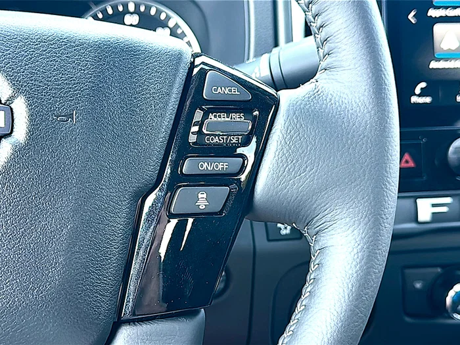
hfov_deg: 42.9
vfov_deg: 32.9
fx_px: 585
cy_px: 172
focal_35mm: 44
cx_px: 230
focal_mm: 6.86
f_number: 1.78
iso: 100
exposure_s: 1/130
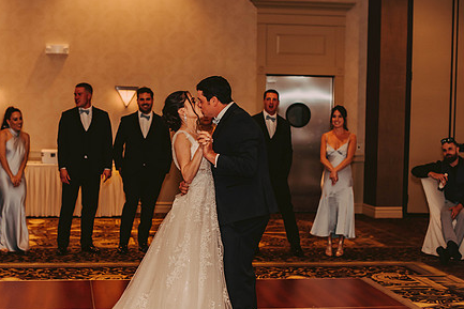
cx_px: 185
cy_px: 179
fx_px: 864
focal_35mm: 67
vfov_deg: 20.3
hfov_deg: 30.0
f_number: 2.5
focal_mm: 50
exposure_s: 1/125
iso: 800
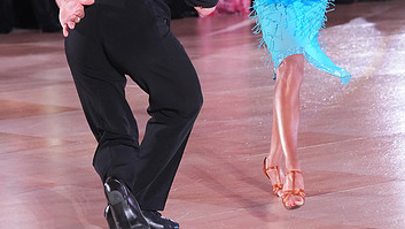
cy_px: -44
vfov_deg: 7.0
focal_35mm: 172
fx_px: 1848
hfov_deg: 12.5
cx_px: 206
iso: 5000
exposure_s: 1/250
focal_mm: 100
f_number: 5
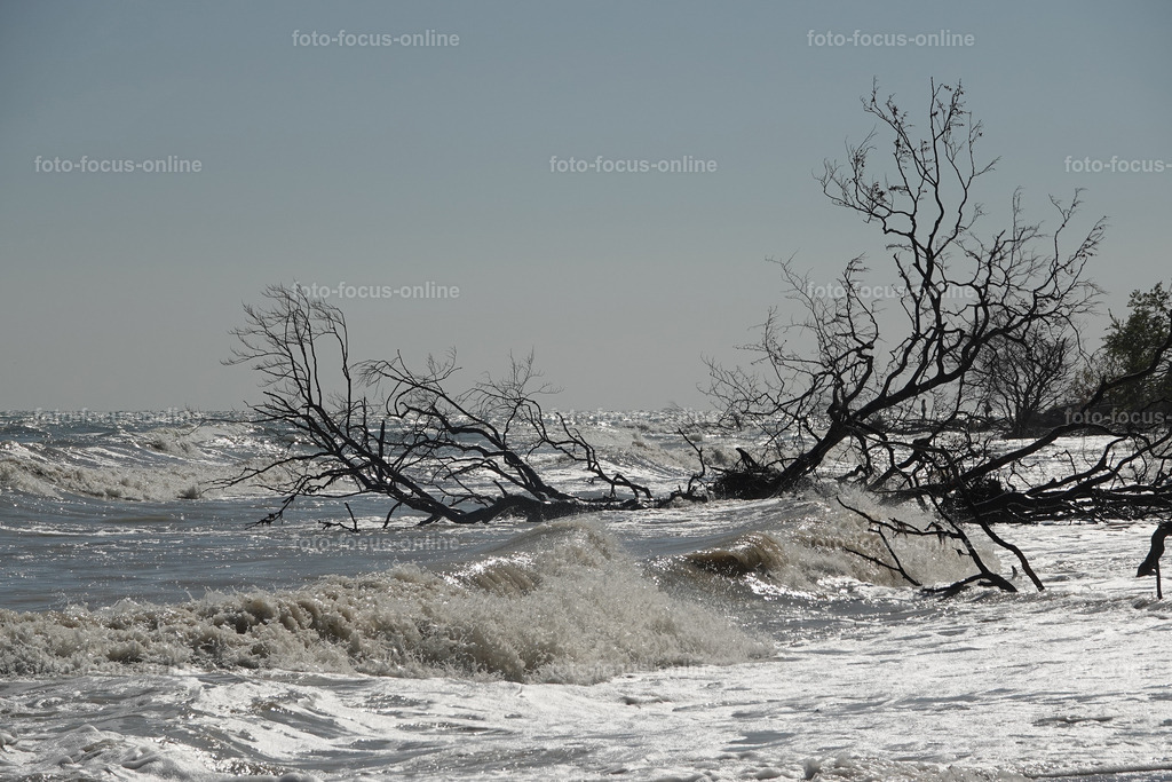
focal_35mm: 149
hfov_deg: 13.8
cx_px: 586
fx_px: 4851
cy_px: 391
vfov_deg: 9.2
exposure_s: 1/1000
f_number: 5.6
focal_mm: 54.57
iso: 100
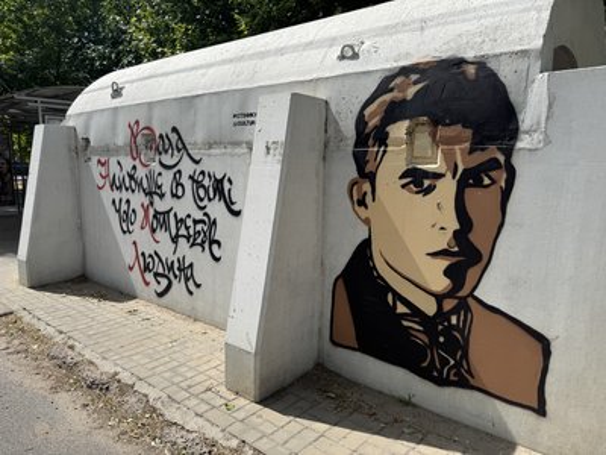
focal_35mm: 24
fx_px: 420
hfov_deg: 71.6
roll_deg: +1.5
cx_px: 303
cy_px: 228
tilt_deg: -6.7
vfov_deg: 56.8
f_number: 1.78
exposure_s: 1/4950
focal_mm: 6.76
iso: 80
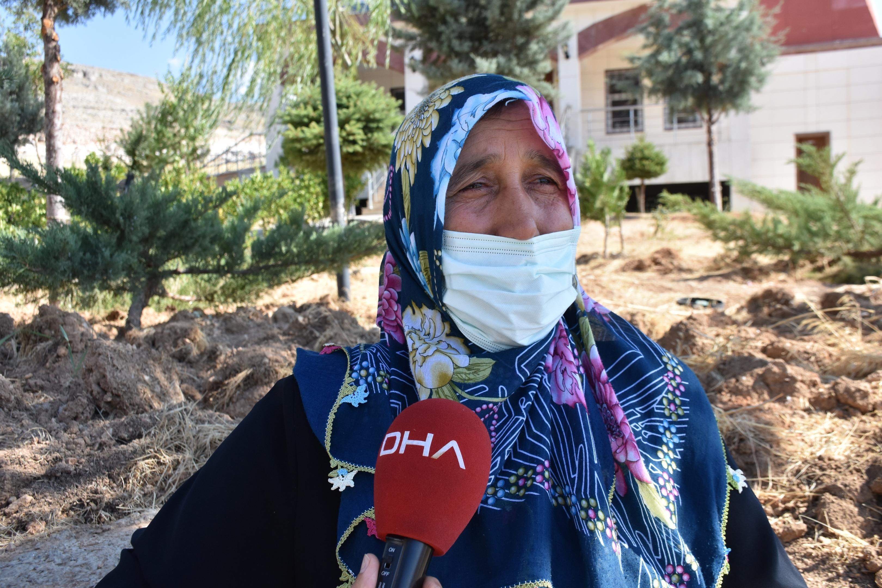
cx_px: 441
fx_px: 882
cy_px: 294
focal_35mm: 36
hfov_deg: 53.1
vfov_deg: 36.9
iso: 450
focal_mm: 24
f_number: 8
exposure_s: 1/500
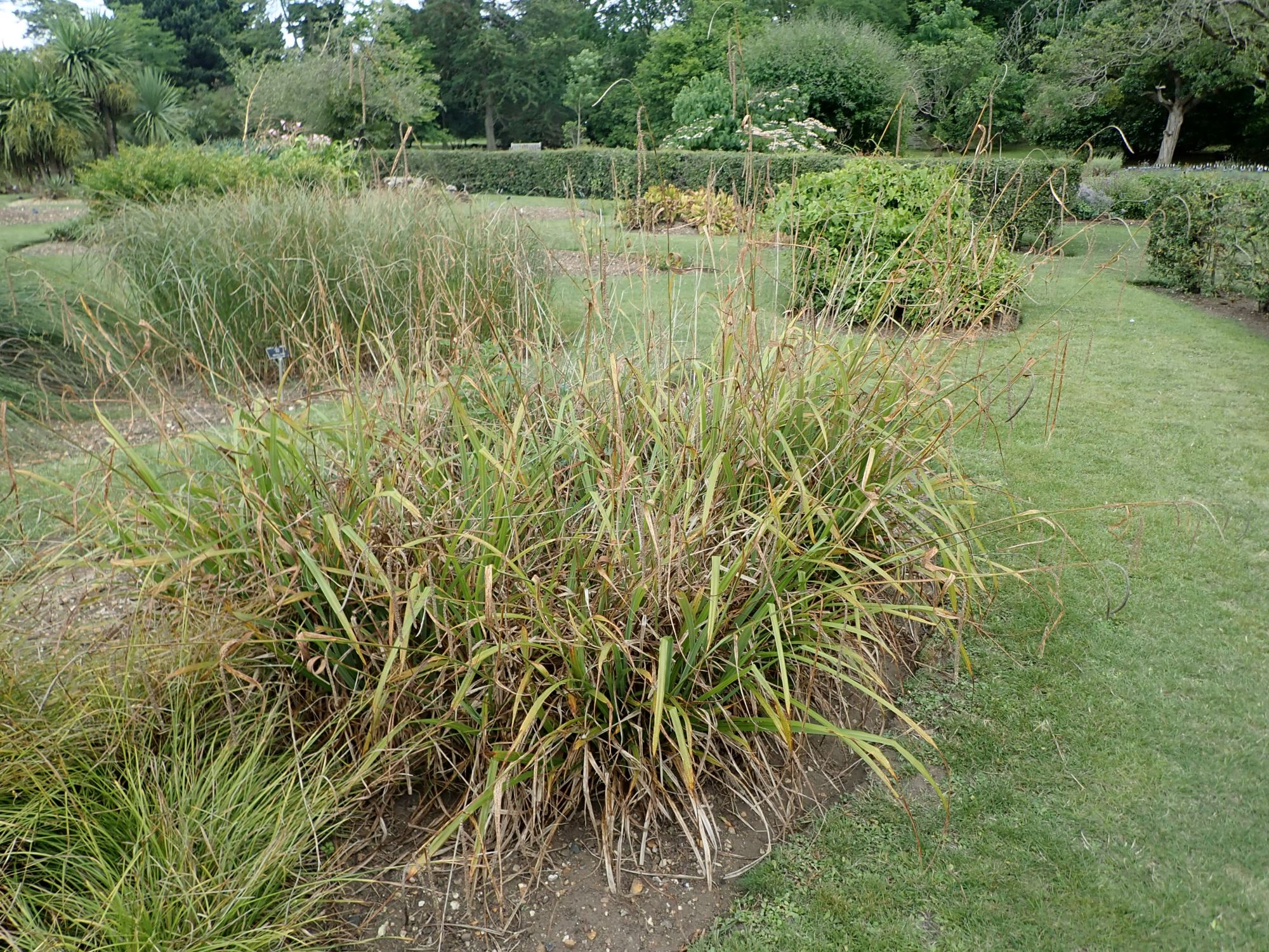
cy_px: 476
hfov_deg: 69.4
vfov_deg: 54.9
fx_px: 916
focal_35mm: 25
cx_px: 634
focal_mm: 4.5
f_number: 2.8
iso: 100
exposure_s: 1/320
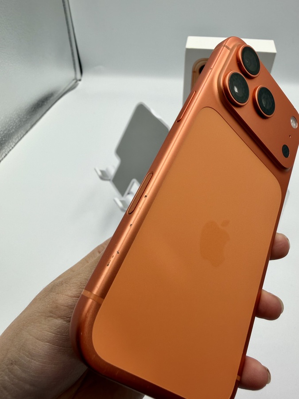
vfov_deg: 71.6
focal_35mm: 24
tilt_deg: -43.3
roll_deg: +0.8
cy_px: 200
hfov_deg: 56.8
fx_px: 276
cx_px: 150
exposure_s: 1/241
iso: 40
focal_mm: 2.22
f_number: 2.2
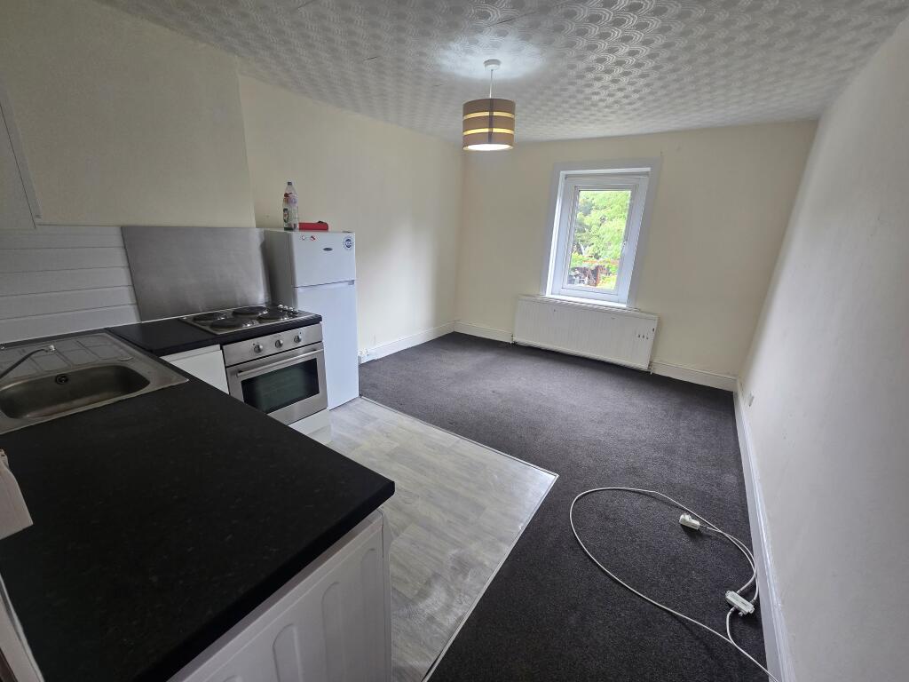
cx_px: 454
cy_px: 341
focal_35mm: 13
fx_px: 341
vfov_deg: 89.9
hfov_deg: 106.2
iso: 160
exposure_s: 1/60
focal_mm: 2.2
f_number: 2.2
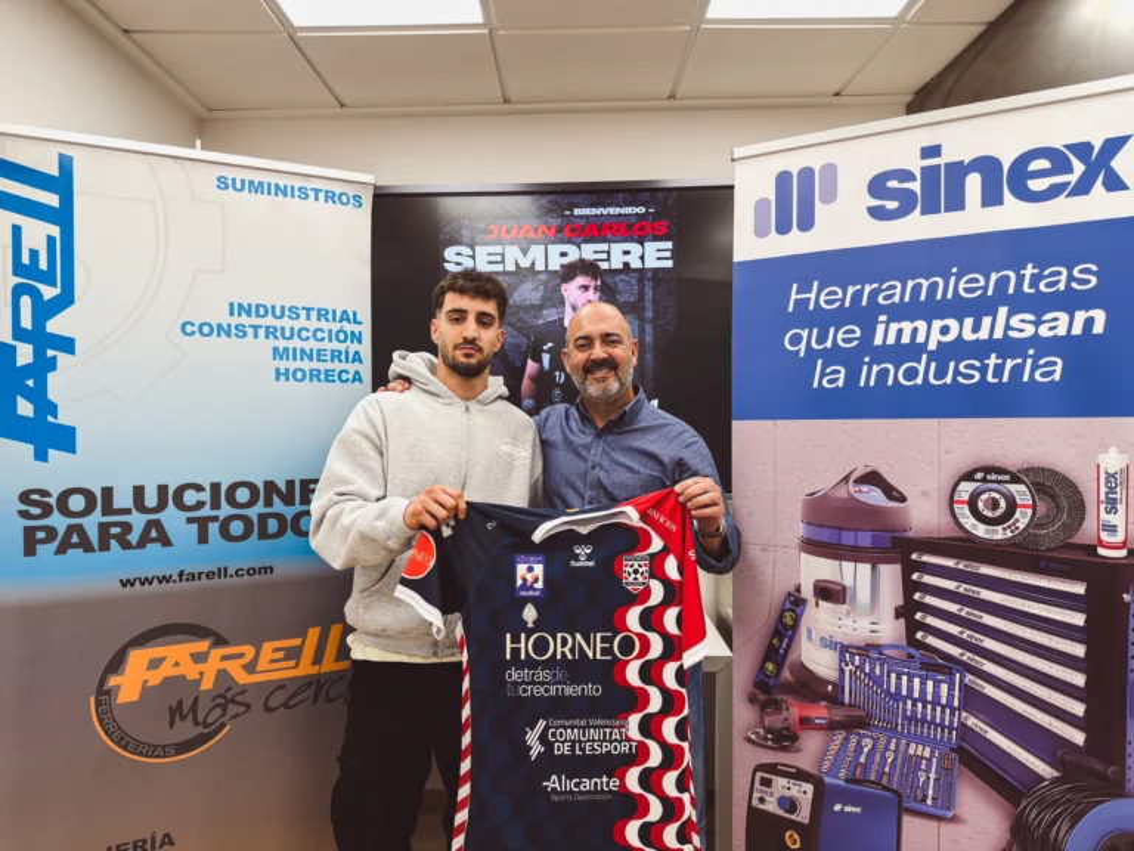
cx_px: 567
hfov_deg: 71.6
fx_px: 786
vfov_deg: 56.8
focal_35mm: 24
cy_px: 426
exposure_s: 1/100
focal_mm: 6.76
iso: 64
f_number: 1.8
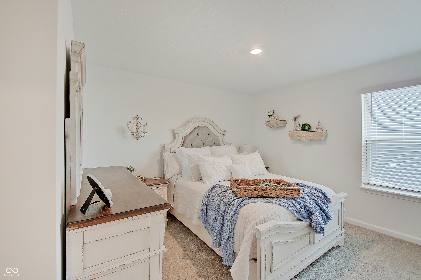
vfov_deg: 77.3
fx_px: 175
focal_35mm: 15
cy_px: 140
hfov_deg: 100.4
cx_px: 210
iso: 100
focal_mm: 10
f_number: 9
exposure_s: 1/2.5
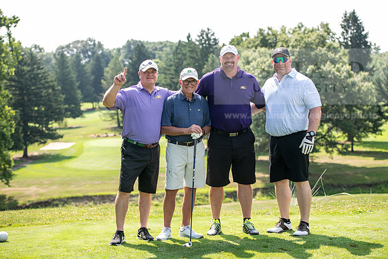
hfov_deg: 28.8
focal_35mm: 70
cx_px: 194
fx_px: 755
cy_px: 130
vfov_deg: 19.5
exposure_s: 1/500
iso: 200
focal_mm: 70
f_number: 3.5
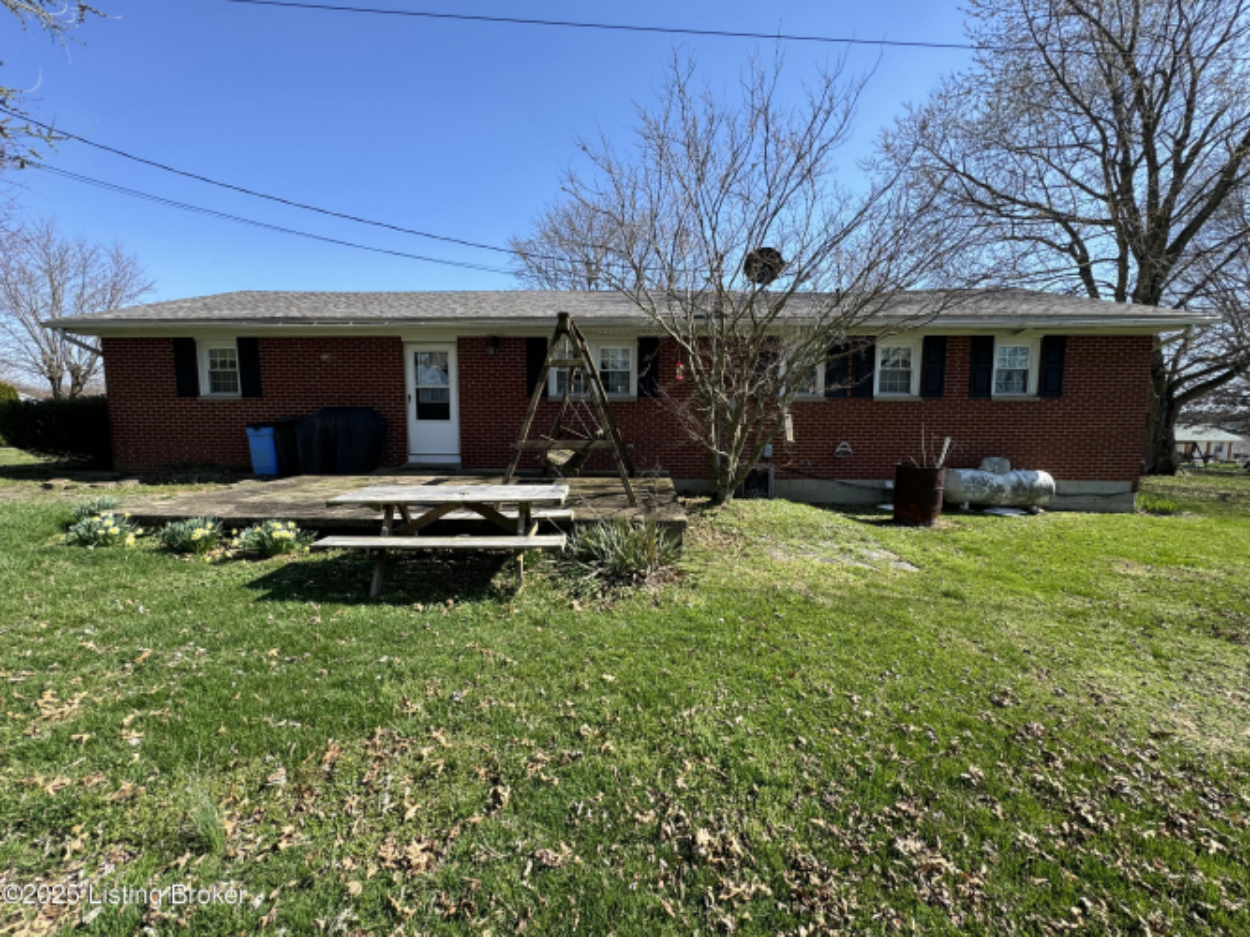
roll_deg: -0.6
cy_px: 468
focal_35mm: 14
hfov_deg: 102.1
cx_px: 625
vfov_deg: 85.7
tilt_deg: -6.8
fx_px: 505
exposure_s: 1/687
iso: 40
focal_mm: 2.22
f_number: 2.2
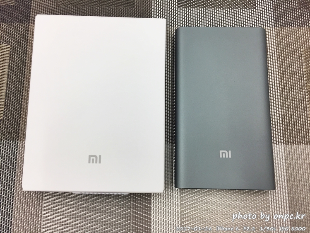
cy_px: 116
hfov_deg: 61.7
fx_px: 260
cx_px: 155
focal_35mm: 29
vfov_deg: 48.2
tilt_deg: -80.3
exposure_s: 1/30
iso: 40
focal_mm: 4.15
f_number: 2.2
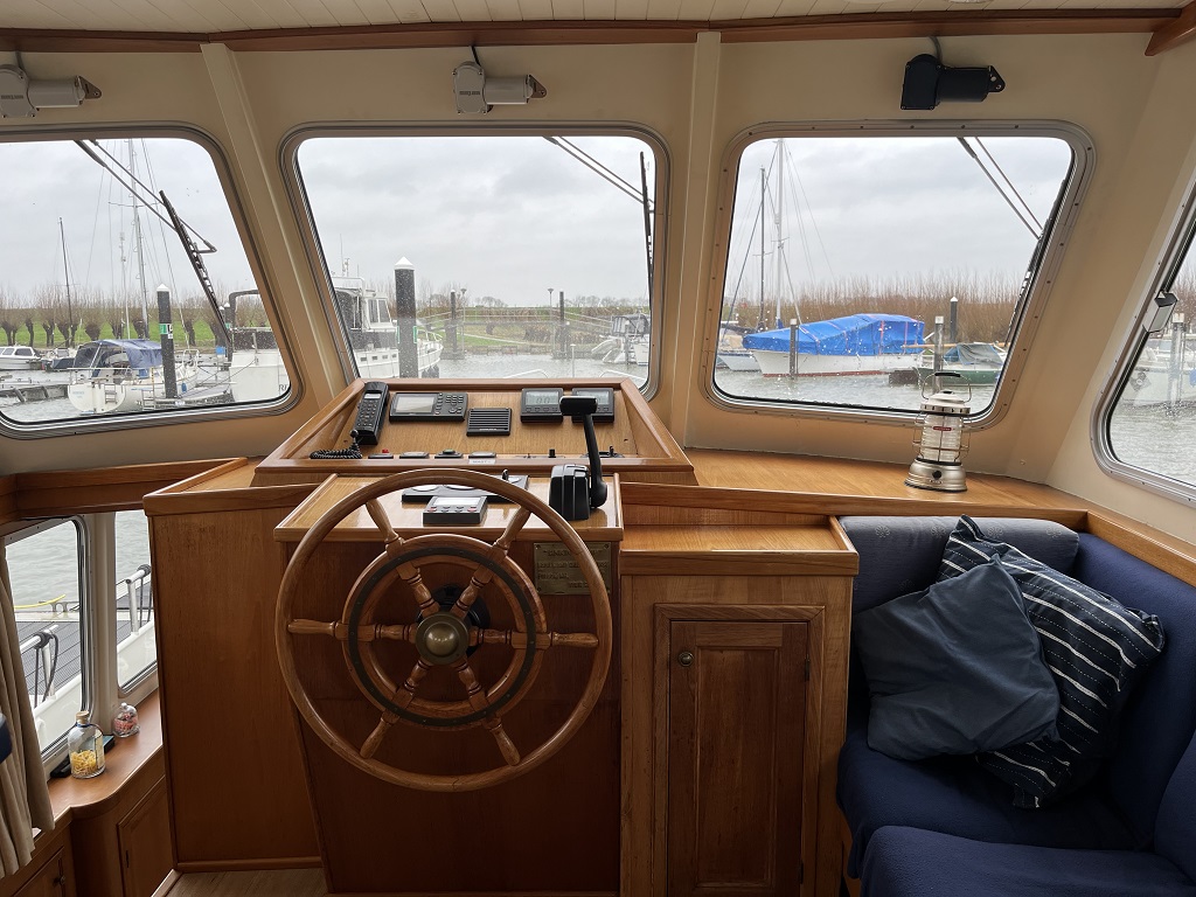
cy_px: 448
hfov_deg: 67.3
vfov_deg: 53.1
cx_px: 598
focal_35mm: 26
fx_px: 898
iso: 40
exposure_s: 1/122
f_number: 1.6
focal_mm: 5.1
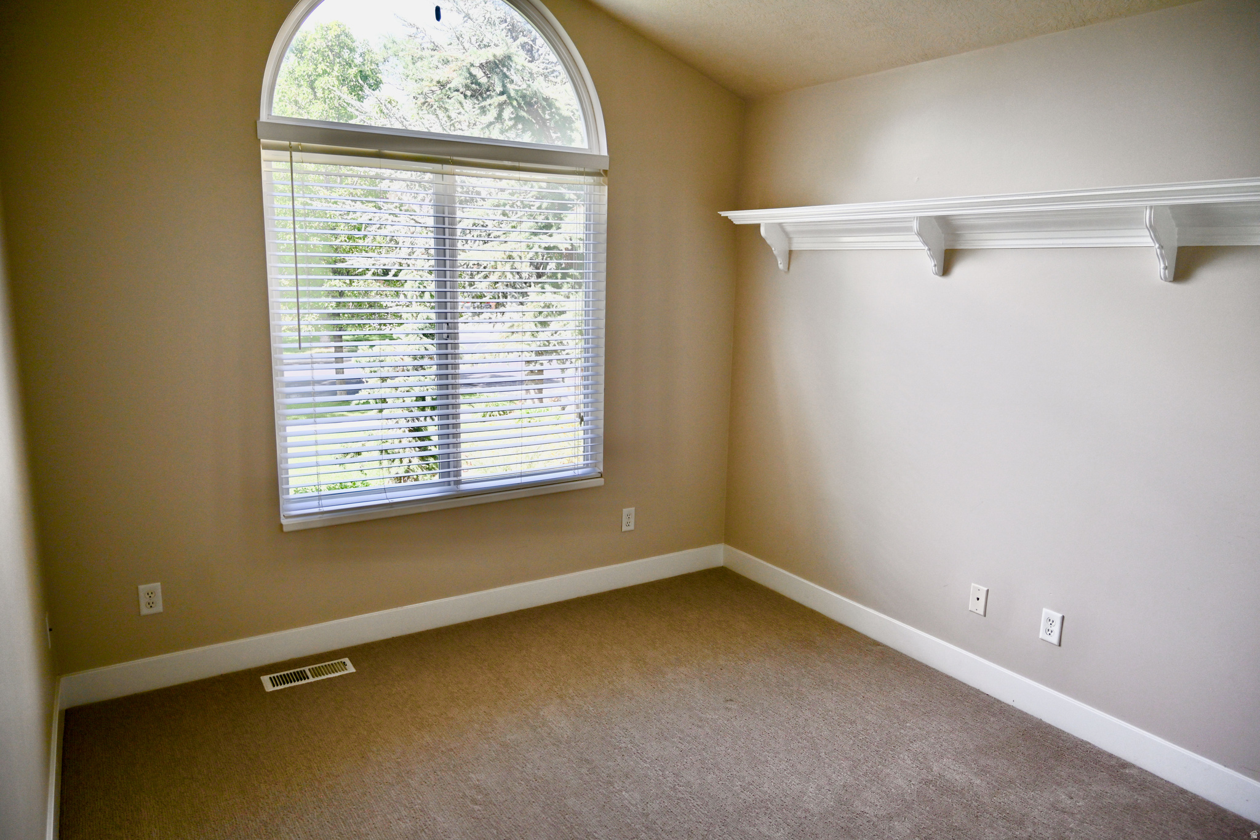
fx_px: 840
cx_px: 630
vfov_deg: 53.1
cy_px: 420
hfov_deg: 73.7
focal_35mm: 24
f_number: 4
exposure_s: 1/250
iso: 320
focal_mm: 24
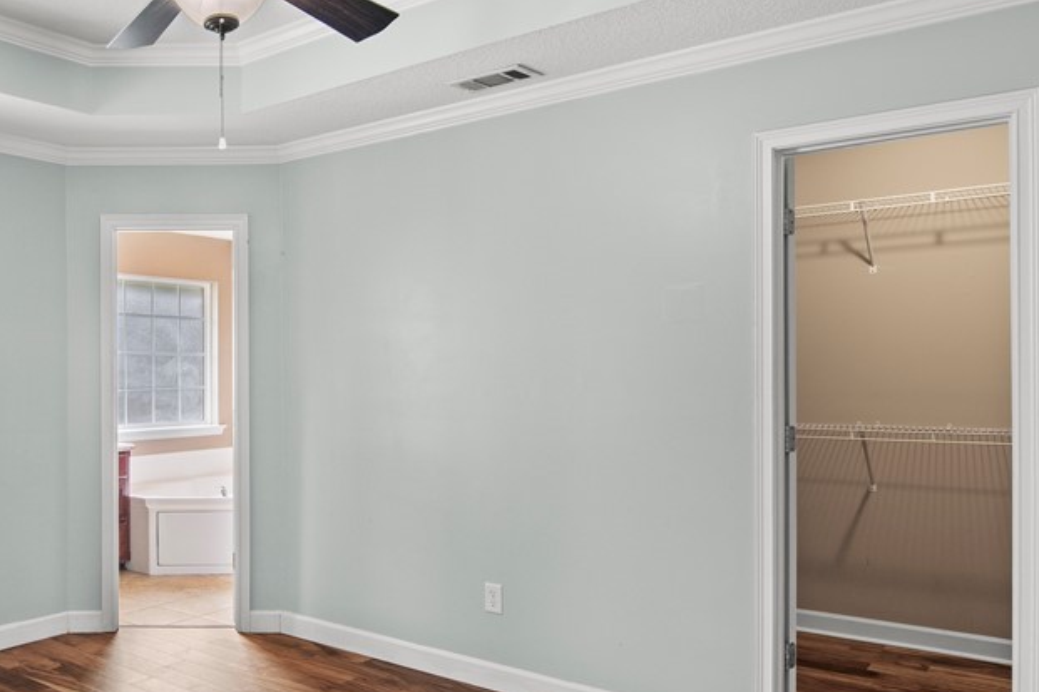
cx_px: 238
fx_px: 833
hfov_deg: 59.8
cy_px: 386
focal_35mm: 29
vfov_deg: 45.1
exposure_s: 1/1.67
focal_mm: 11
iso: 250
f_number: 7.1
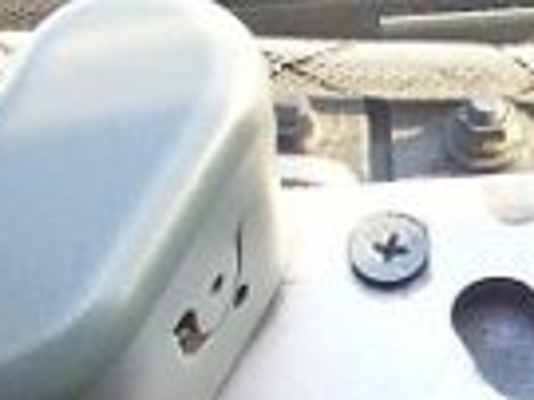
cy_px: 253
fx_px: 4316
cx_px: 1084
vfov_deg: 5.3
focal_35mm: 280
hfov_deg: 6.8
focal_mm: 7.7
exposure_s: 1/40
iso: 125
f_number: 3.5
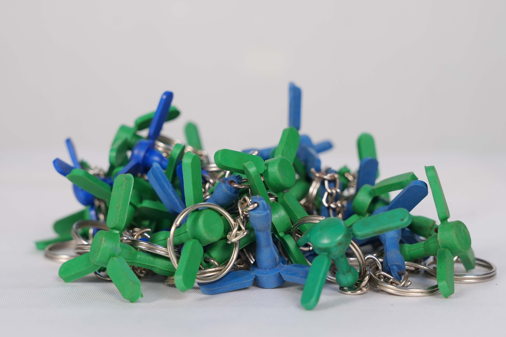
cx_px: 253
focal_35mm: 76
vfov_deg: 17.9
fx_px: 1068
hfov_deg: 26.7
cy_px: 168
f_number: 5.6
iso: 800
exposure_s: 1/200
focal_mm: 51.1
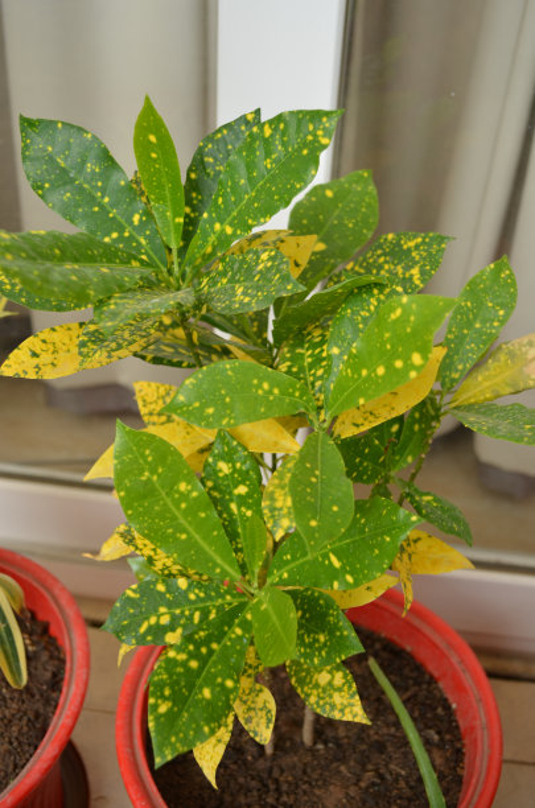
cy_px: 404
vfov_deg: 53.2
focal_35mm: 36
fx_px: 807
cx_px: 268
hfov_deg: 36.7
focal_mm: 24
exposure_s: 1/60
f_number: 5
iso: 100
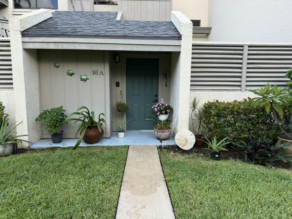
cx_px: 146
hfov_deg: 71.6
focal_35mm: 24
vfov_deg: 56.8
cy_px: 110
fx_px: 202
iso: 80
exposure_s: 1/403
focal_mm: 6.76
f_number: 1.78
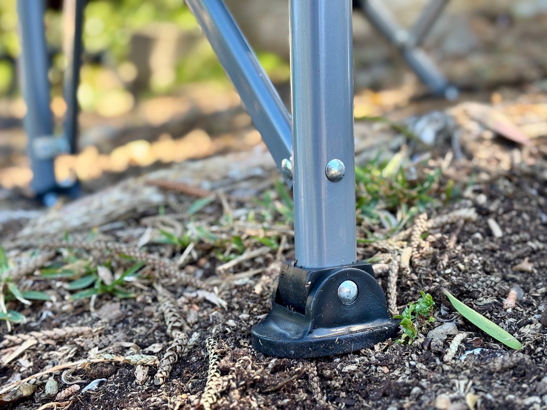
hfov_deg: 36.8
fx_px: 822
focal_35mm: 52
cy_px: 205
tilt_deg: -13.0
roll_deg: -3.9
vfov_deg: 28.0
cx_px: 274
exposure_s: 1/121
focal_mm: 5.96
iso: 40
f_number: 1.6
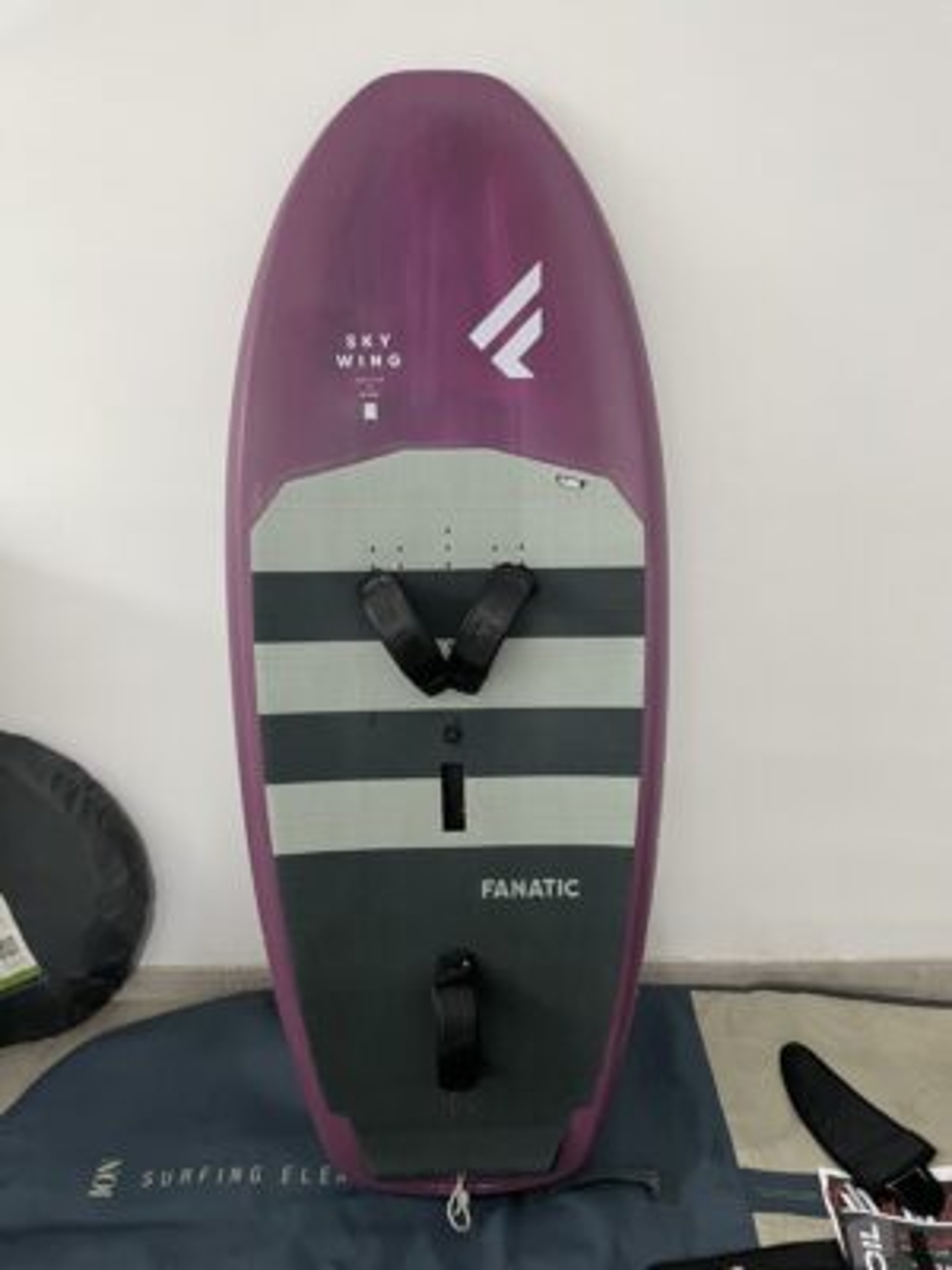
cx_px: 476
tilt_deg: -18.6
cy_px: 635
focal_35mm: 26
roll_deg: +0.7
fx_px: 953
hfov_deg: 53.1
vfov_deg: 67.3
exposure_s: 1/50
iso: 400
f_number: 1.6
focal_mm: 4.2
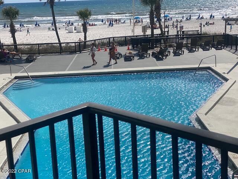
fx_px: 358
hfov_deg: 36.8
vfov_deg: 28.0
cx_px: 119
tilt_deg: -13.8
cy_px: 90
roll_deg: +1.2
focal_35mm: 52
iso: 25
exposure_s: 1/3690
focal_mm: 6
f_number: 2
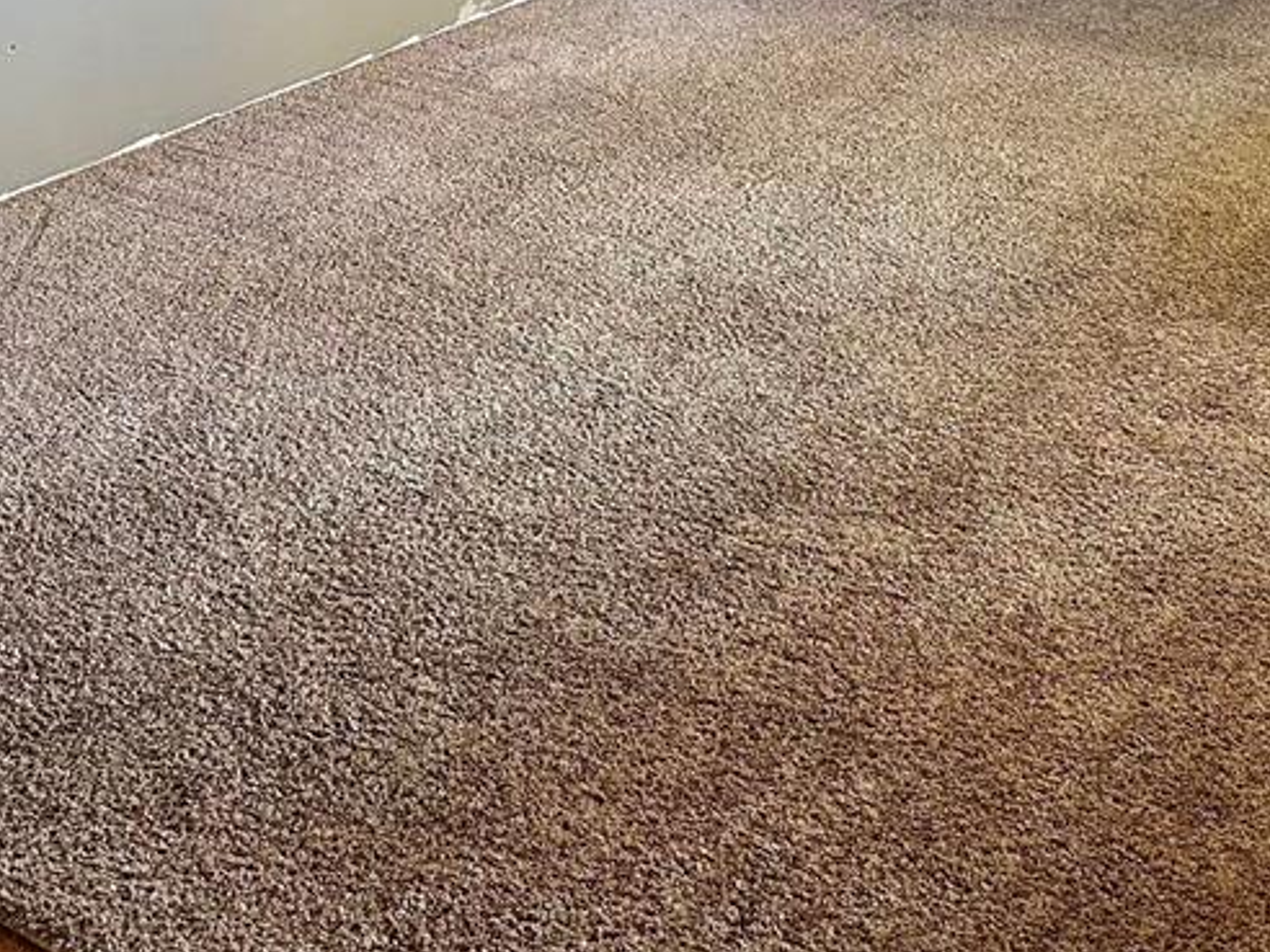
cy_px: 21
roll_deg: +0.8
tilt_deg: -15.4
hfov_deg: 38.1
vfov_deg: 27.6
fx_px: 1834
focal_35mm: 50
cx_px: 532
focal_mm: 6.86
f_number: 1.78
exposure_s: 1/60
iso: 250
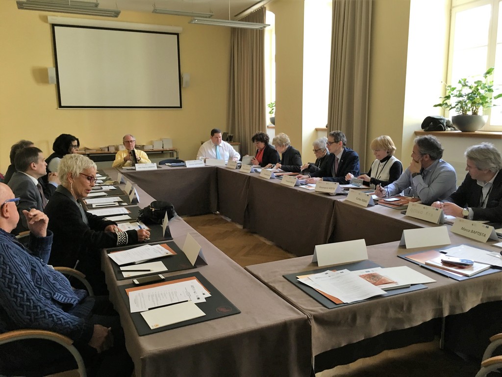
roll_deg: +0.6
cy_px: 188
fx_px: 421
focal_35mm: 29
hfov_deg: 61.7
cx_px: 251
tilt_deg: -8.5
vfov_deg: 48.2
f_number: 2.2
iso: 125
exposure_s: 1/33
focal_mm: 4.15
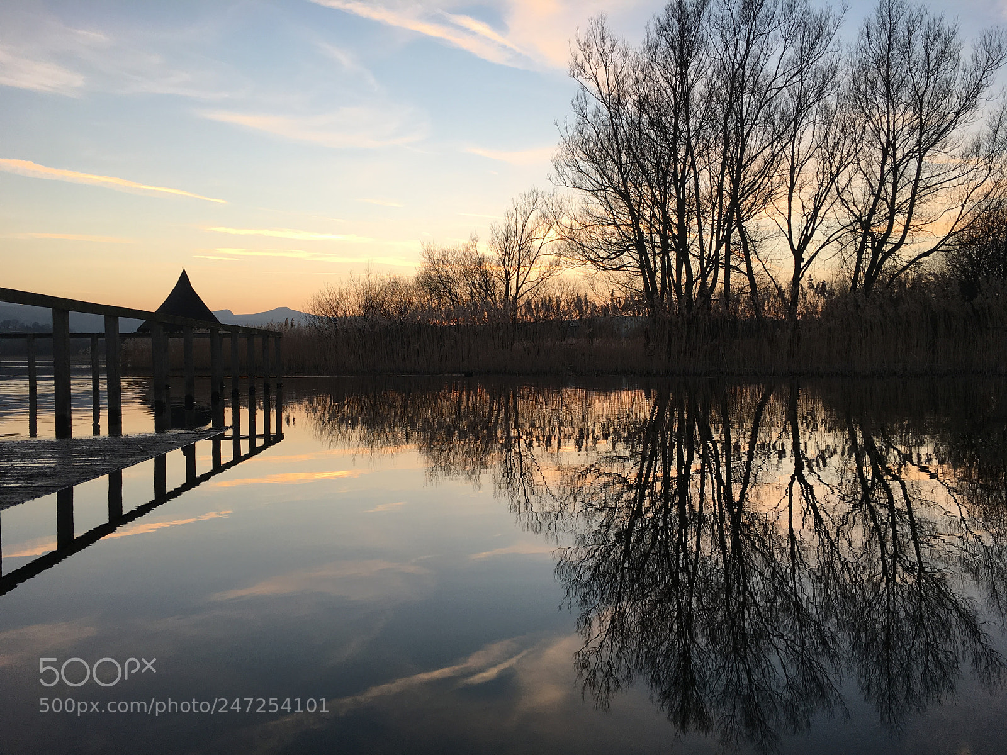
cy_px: 378
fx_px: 844
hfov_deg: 61.7
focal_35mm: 29
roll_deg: +0.7
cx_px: 504
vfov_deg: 48.2
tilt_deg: -1.7
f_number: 2.2
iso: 25
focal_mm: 4.15
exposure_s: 1/123
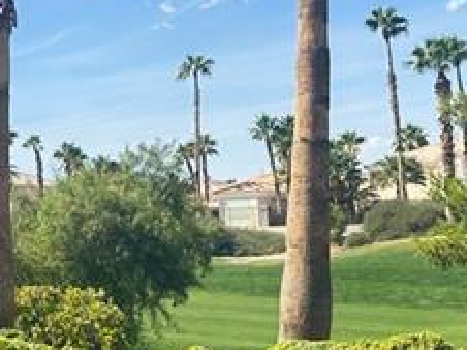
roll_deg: +0.6
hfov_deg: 20.5
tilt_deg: -0.2
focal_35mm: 85
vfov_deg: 17.3
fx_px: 1146
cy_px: 170
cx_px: -182
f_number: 1.78
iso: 80
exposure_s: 1/2410
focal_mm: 6.86
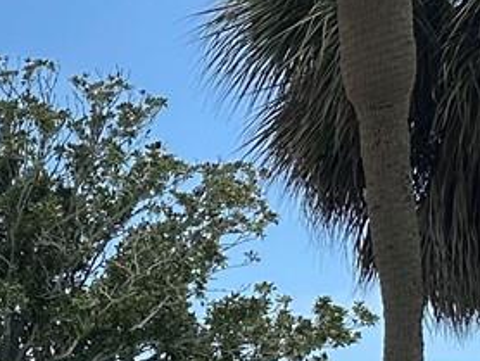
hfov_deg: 10.9
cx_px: -836
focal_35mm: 138
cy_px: 668
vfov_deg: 10.1
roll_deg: +1.5
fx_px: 1915
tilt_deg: -1.5
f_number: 1.78
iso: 80
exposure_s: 1/3861
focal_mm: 6.86
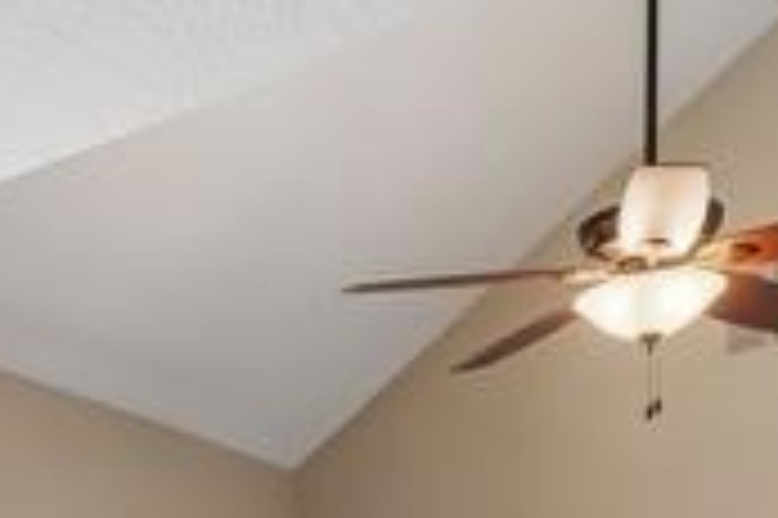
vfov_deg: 13.4
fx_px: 1922
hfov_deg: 19.9
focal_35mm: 89
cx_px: -378
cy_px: 995
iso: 500
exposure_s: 1/125
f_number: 8
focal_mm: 15
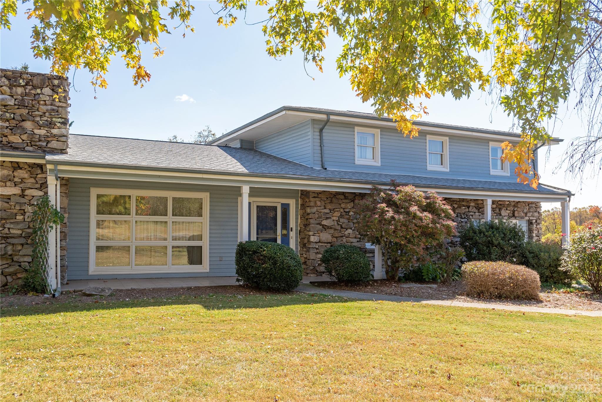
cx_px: 301
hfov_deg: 61.9
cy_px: 201
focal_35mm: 30
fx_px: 502
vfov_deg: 43.6
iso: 320
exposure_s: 1/500
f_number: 8
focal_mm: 30
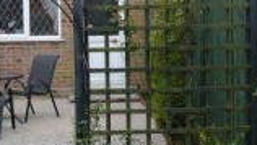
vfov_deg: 14.2
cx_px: 13
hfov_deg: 24.1
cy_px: 37
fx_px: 579
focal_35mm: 85
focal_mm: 18
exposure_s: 1/60
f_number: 7.1
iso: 100
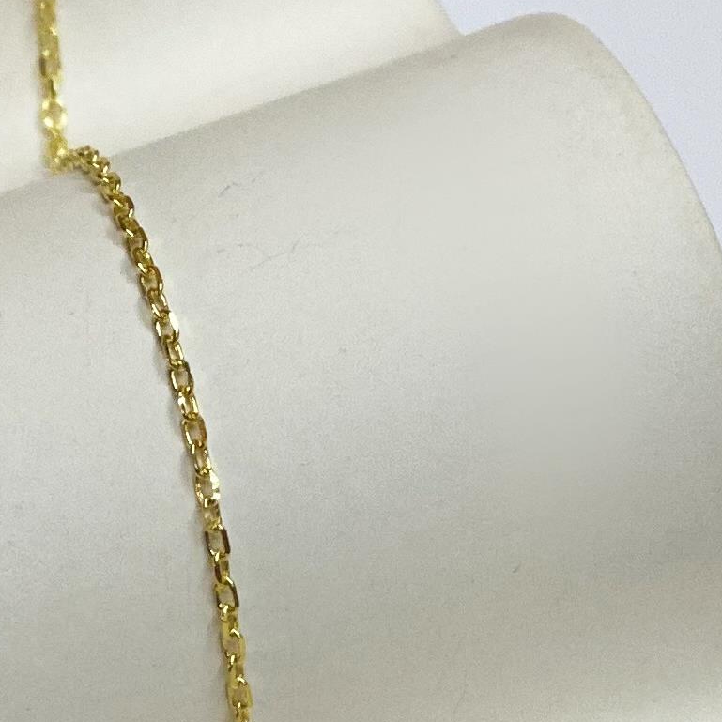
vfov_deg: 7.3
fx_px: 5687
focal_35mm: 241
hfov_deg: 7.3
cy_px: 607
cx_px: 300
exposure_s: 1/100
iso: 80
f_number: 2
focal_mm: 6
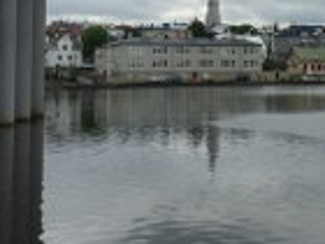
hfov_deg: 23.2
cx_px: 265
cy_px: 28
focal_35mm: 83
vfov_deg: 17.5
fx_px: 779
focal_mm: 4.15
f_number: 2.2
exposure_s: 1/1709
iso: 32
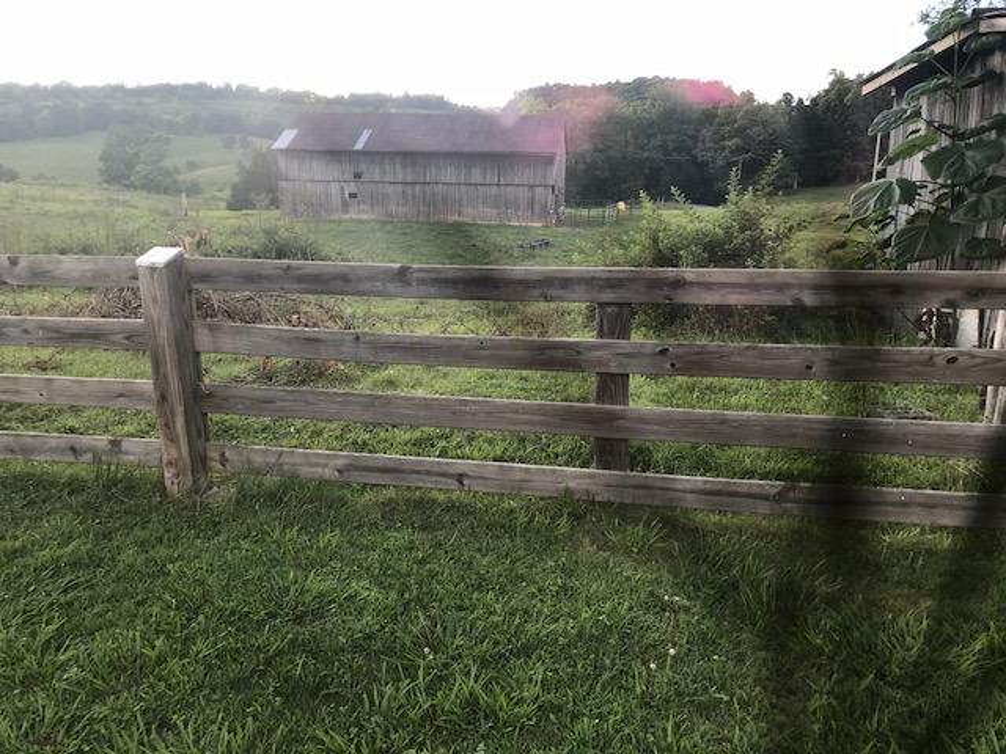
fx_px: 814
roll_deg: -0.7
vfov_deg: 49.7
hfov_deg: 63.4
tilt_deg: -14.5
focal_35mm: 28
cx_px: 503
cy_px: 377
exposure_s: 1/231
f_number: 1.8
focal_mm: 3.99
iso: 20
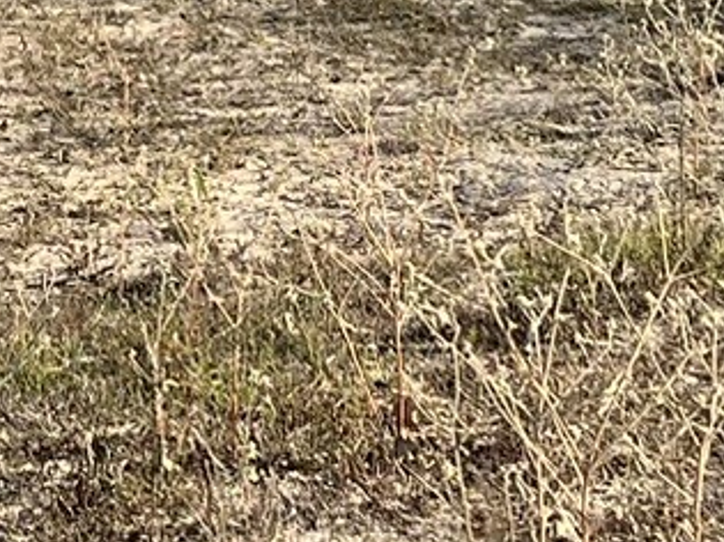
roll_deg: +0.4
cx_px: -257
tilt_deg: -1.2
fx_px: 3533
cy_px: -680
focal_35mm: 169
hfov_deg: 11.4
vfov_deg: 8.2
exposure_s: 1/3077
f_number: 1.5
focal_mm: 5.7
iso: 50
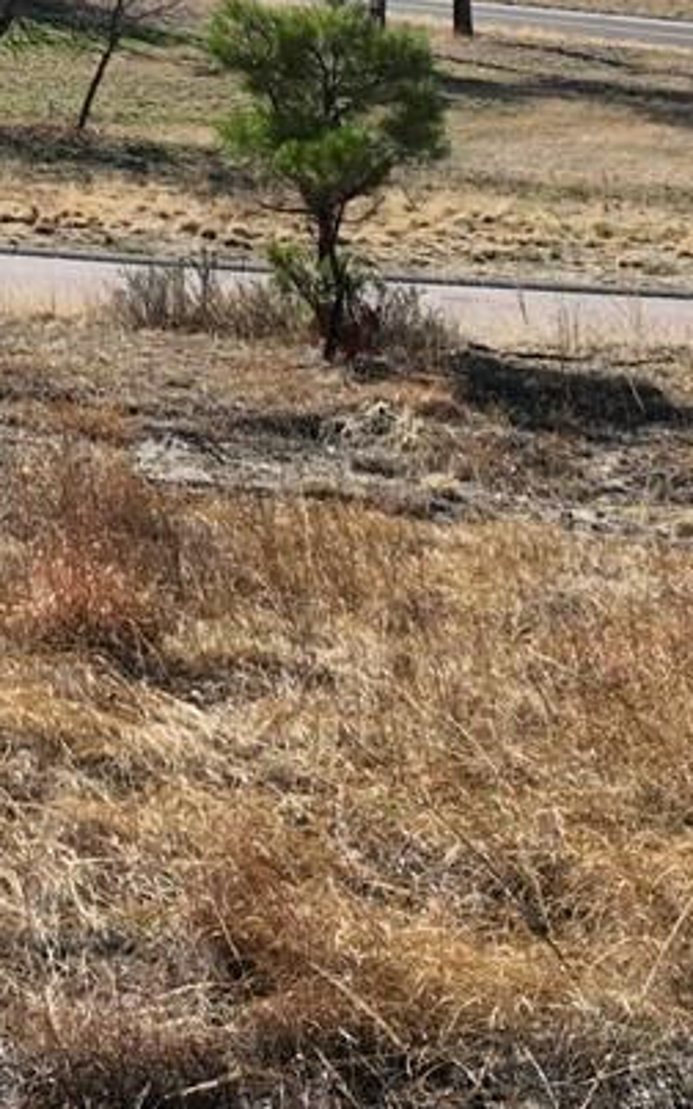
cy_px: -383
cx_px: -231
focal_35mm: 101
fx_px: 3051
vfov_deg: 18.9
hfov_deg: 12.5
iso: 130
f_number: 2.8
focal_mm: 12.29
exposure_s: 1/2500
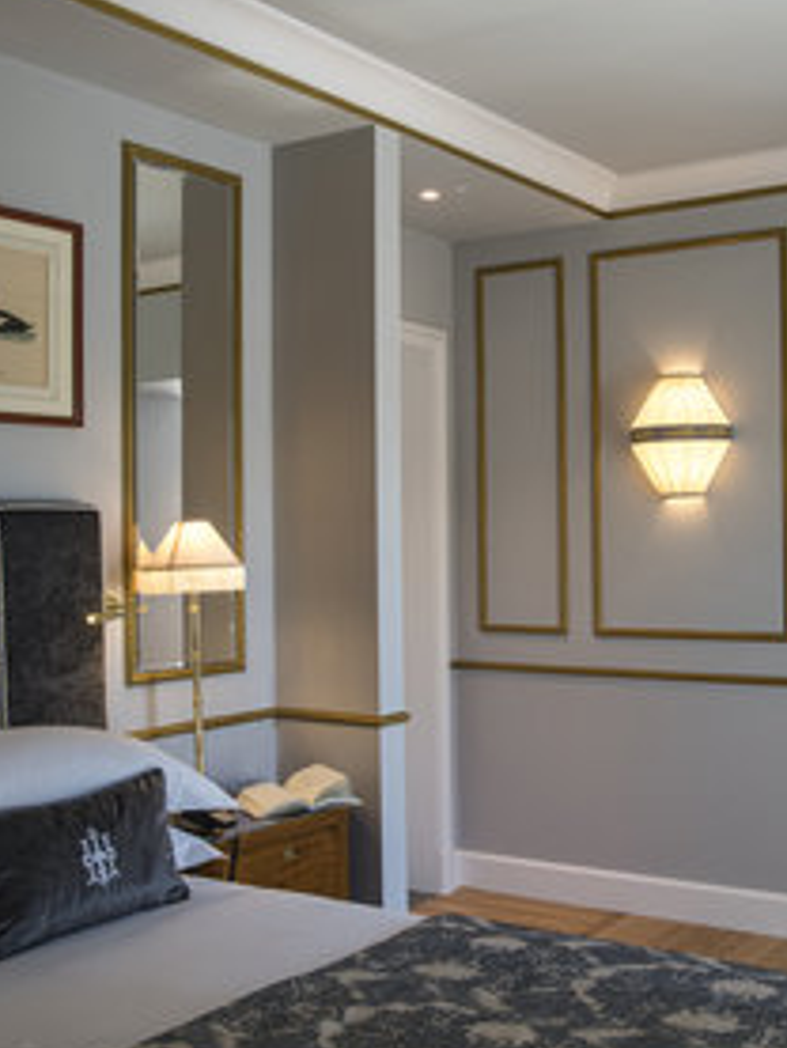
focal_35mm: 40
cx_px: 617
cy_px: 522
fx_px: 1212
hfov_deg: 35.0
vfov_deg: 46.8
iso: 500
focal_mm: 24
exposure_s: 1/10
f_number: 14
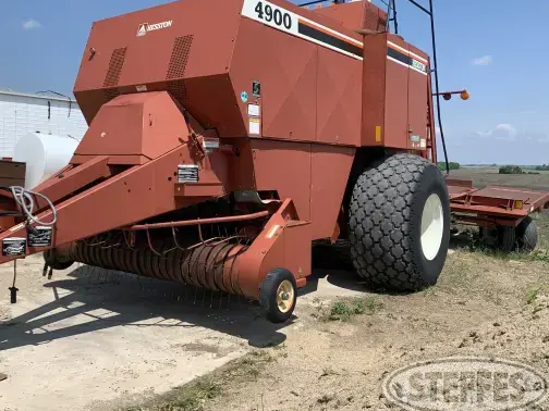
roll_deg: +0.0
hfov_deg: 55.0
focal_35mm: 33
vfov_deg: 42.8
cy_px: 170
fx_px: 523
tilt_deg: -1.2
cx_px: 227
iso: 25
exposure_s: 1/2681
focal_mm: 4.25
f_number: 1.8
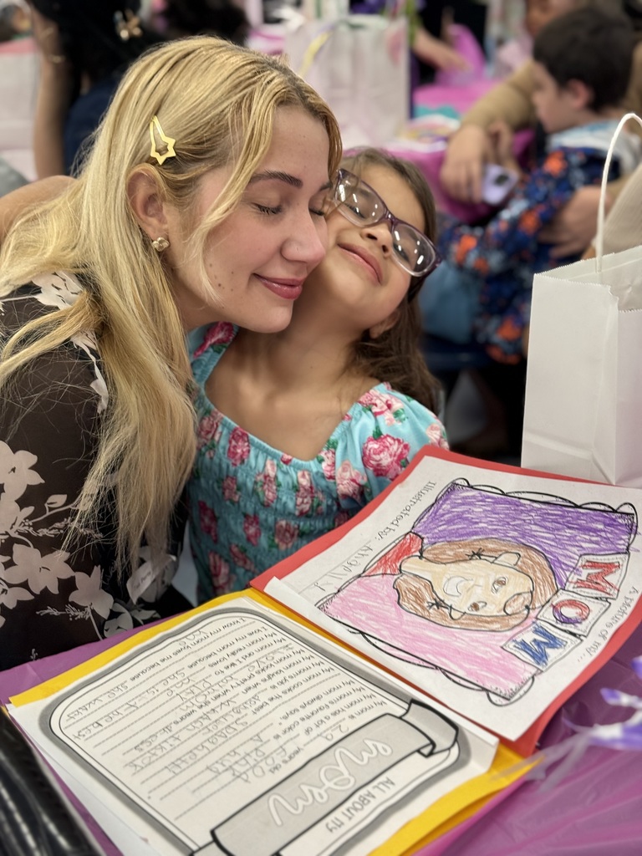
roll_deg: +2.4
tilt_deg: -23.6
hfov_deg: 30.3
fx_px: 1187
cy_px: 428
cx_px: 321
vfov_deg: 39.7
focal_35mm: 48
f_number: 1.78
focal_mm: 6.76
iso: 160
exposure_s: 1/60
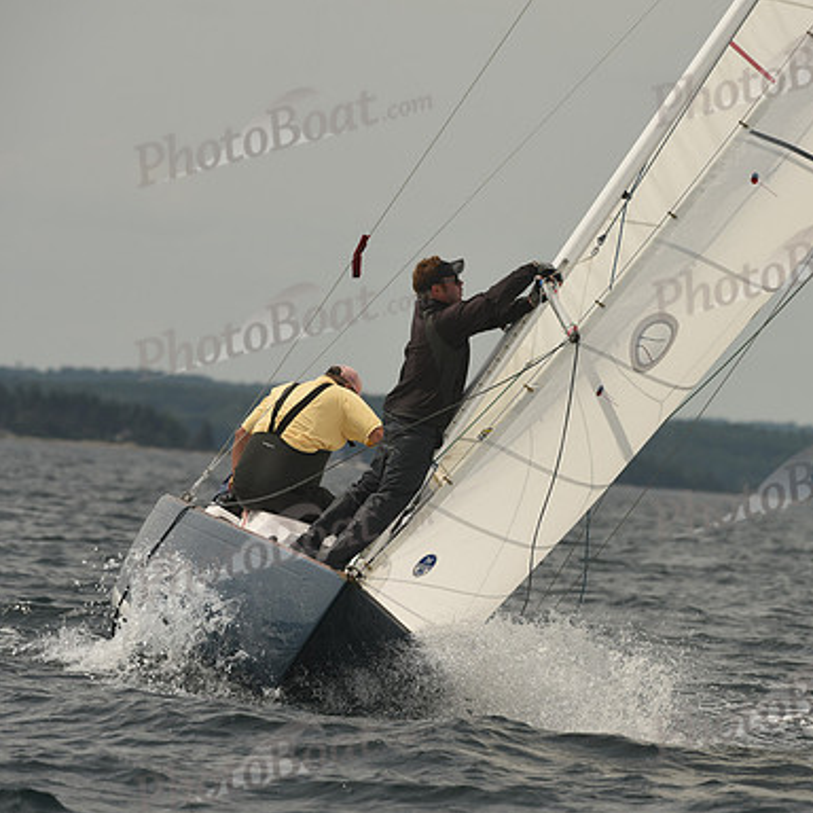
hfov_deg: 3.9
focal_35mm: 449
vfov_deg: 3.9
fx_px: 11931
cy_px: 408
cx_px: 544
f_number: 8
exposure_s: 1/1000
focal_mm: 350
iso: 250
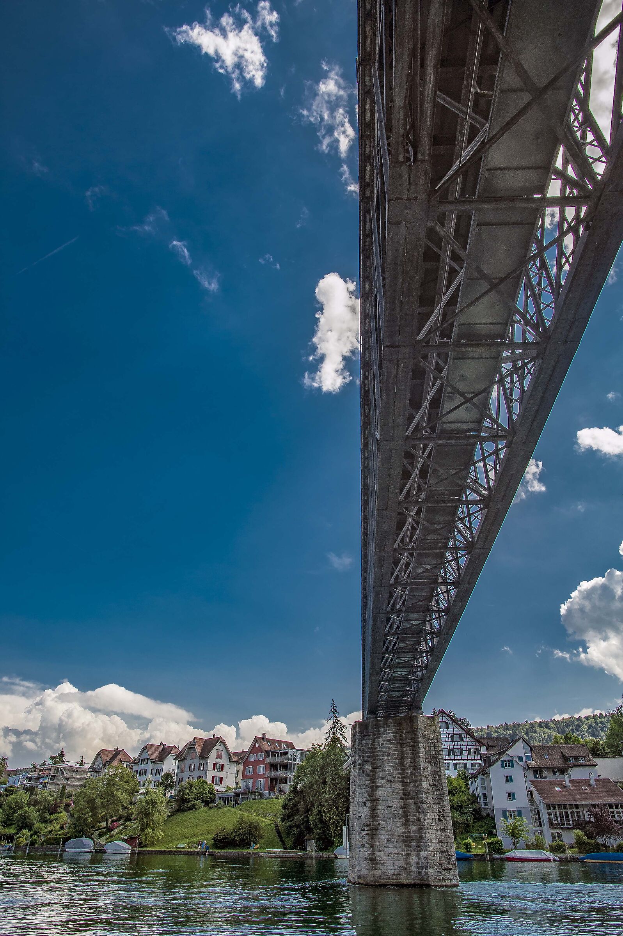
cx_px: 312
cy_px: 468
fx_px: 520
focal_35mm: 20
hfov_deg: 61.9
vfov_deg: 84.0
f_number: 13
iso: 250
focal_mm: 20
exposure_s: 1/200
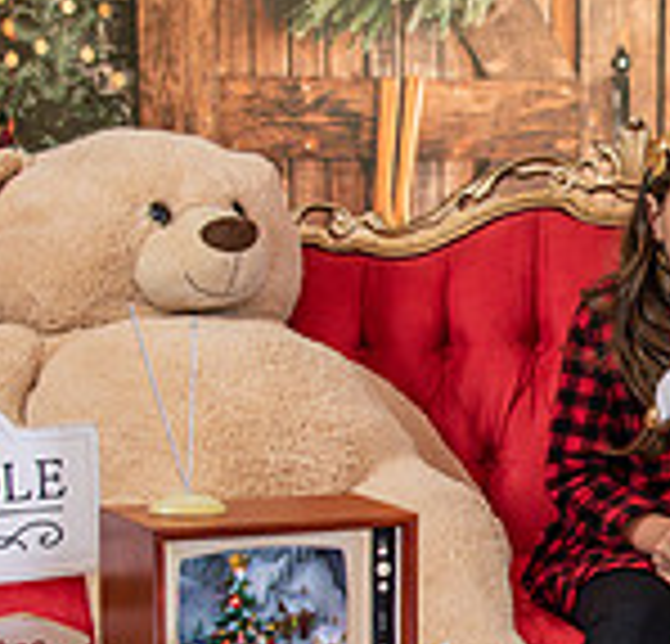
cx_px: 737
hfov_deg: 14.7
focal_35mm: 118
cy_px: 455
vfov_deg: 14.4
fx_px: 2532
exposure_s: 1/50
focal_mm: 30
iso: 1000
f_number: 5
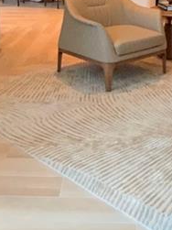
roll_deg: -0.9
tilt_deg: -4.5
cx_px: 122
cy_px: -21
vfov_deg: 26.7
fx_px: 444
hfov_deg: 21.8
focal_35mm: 67
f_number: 2.2
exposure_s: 1/122
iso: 1000
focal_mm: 2.22
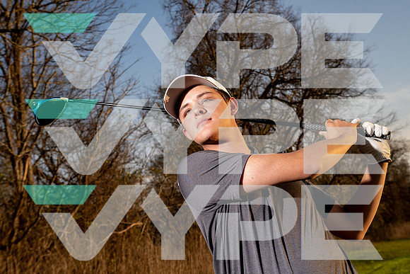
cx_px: 205
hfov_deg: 38.9
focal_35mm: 51
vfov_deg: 26.5
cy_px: 137
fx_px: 581
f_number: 8
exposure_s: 1/250
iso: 100
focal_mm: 51
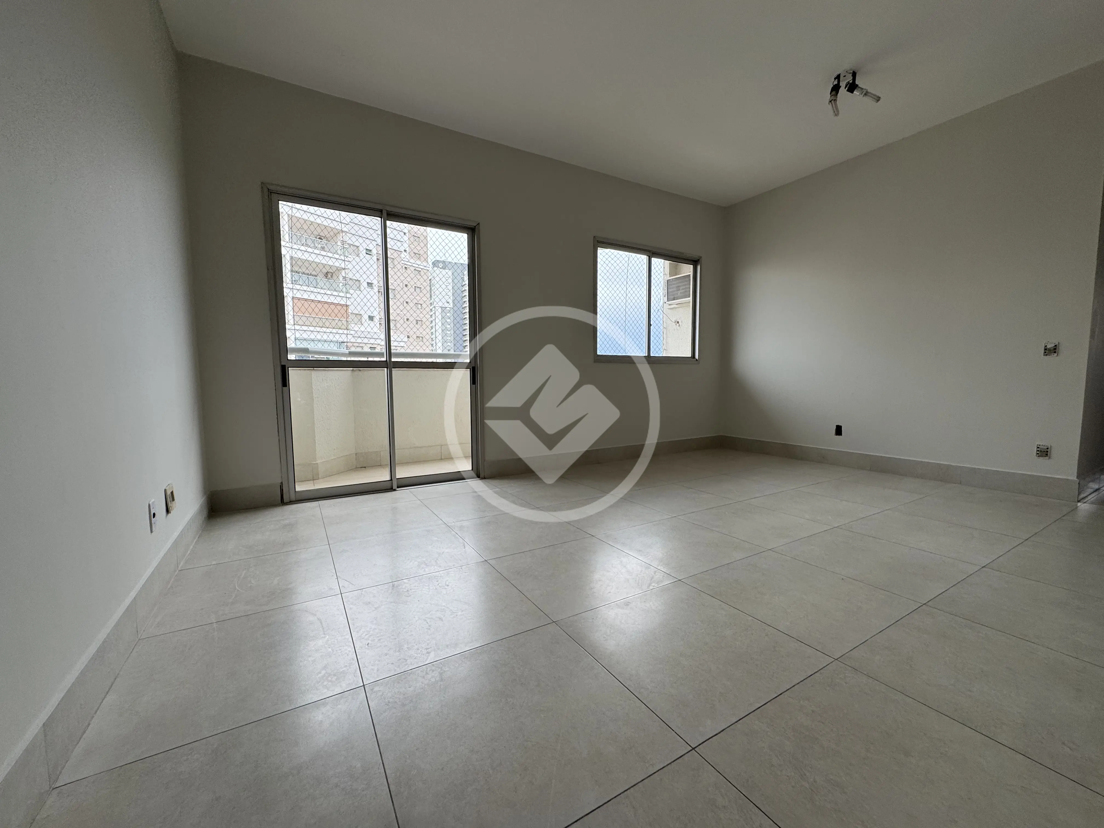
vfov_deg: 85.7
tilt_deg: -5.0
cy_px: 414
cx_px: 552
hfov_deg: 102.1
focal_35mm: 14
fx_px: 446
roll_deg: +0.2
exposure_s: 1/158
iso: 40
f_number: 2.2
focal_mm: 2.22
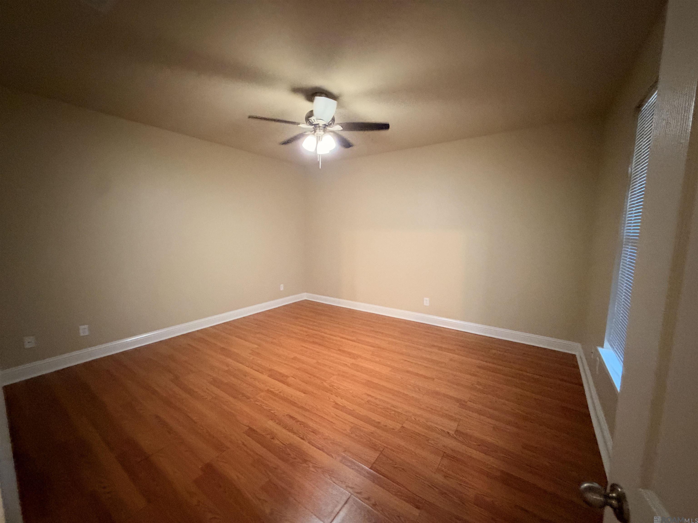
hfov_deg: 102.1
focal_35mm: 14
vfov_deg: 85.7
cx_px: 349
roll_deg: +0.3
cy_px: 262
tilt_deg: -6.1
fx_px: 282
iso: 1250
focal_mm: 2.22
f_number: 2.2
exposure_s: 1/40
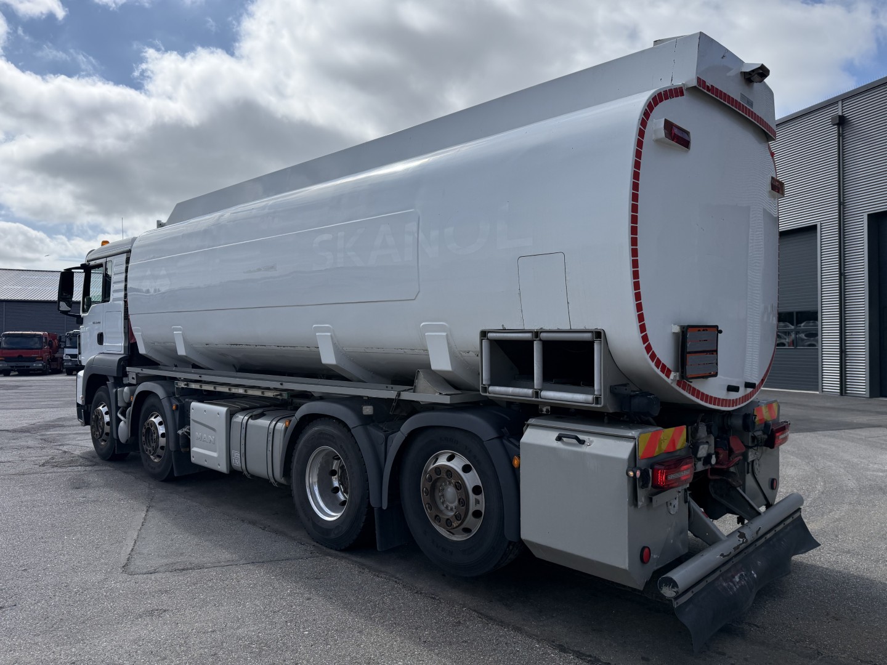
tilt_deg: +1.7
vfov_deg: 56.8
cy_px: 332
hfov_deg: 71.6
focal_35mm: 24
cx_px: 444
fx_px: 615
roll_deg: -0.2
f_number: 1.78
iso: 125
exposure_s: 1/9091
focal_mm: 6.76
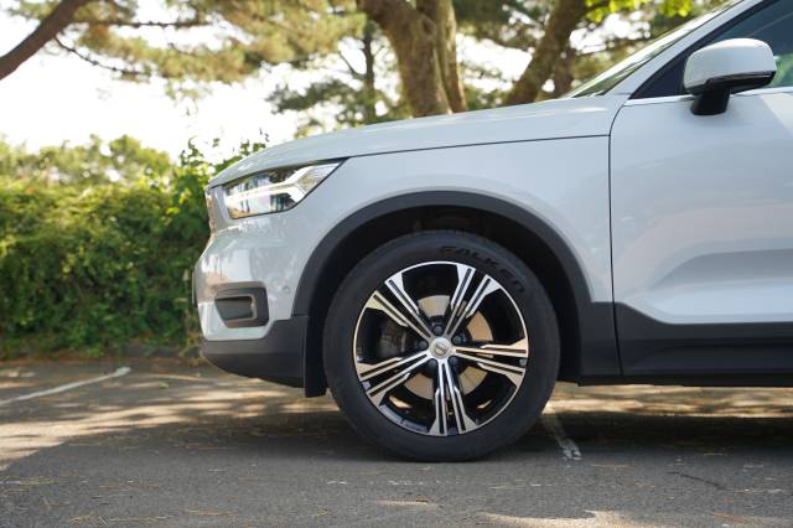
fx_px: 1365
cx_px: 396
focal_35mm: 62
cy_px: 264
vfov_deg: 21.9
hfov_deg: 32.4
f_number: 4
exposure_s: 1/80
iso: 125
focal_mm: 62
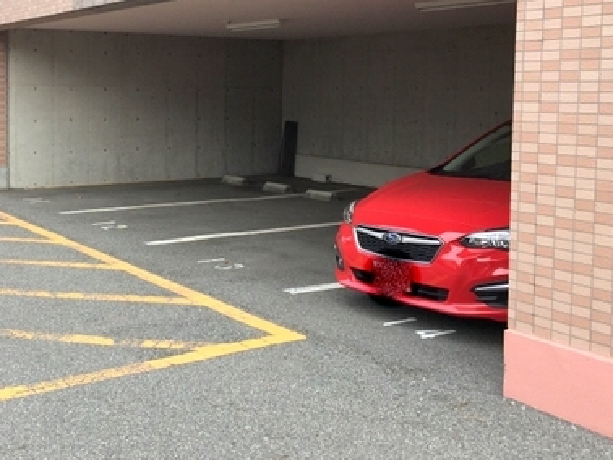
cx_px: 196
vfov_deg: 31.3
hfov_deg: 40.6
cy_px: 152
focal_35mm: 46
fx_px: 815
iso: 32
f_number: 2.2
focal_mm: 4.15
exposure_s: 1/494
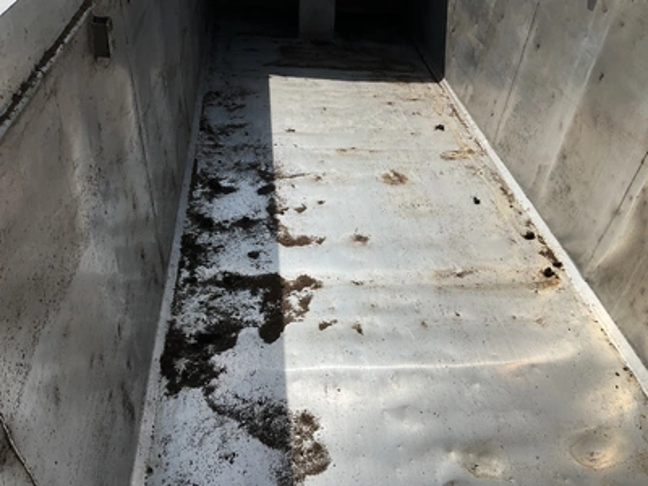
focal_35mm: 29
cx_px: 324
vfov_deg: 48.2
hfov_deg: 61.7
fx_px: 543
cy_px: 243
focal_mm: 3
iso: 25
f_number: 1.8
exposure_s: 1/4785
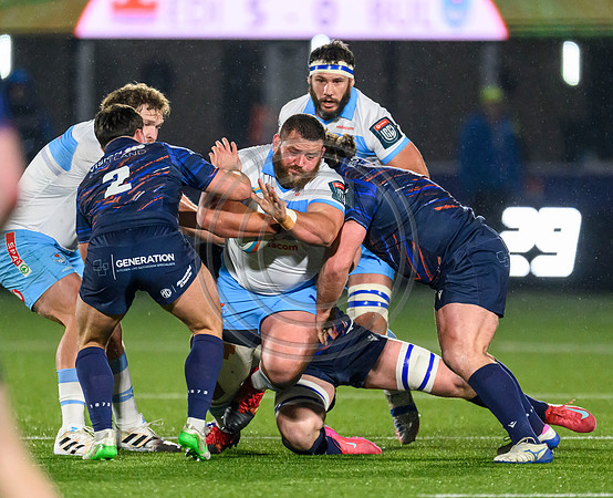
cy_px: 326
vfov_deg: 1.8
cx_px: 307
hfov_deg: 2.2
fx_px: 16268
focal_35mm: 891
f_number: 4
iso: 6400
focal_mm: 560
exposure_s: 1/1000
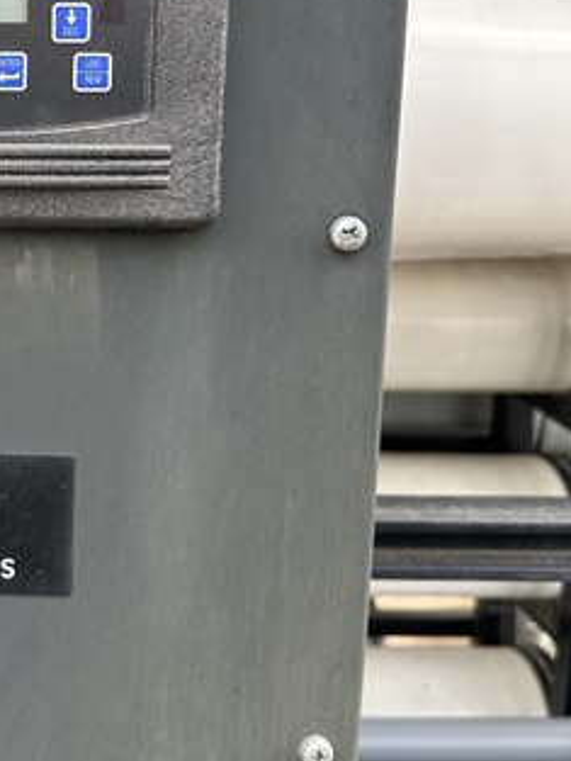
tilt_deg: -8.0
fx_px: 1077
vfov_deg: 38.3
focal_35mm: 49
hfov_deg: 27.8
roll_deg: -2.5
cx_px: -7
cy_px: 236
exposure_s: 1/345
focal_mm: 6.86
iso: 80
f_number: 1.78
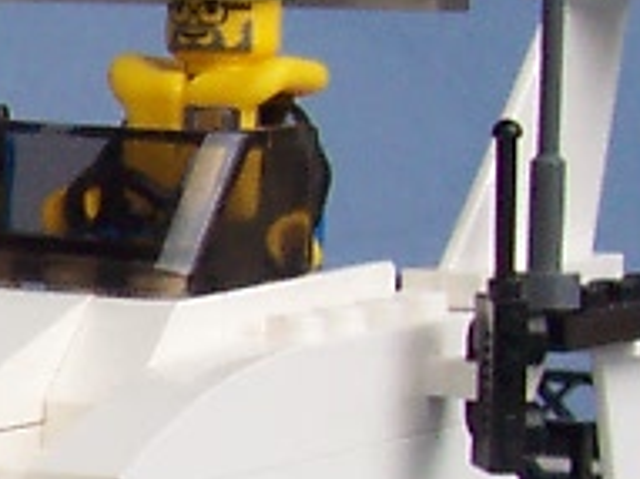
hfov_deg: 8.0
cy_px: 633
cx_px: -717
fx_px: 4305
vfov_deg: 6.3
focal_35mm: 233
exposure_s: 1/250
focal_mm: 5.6
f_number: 2.8
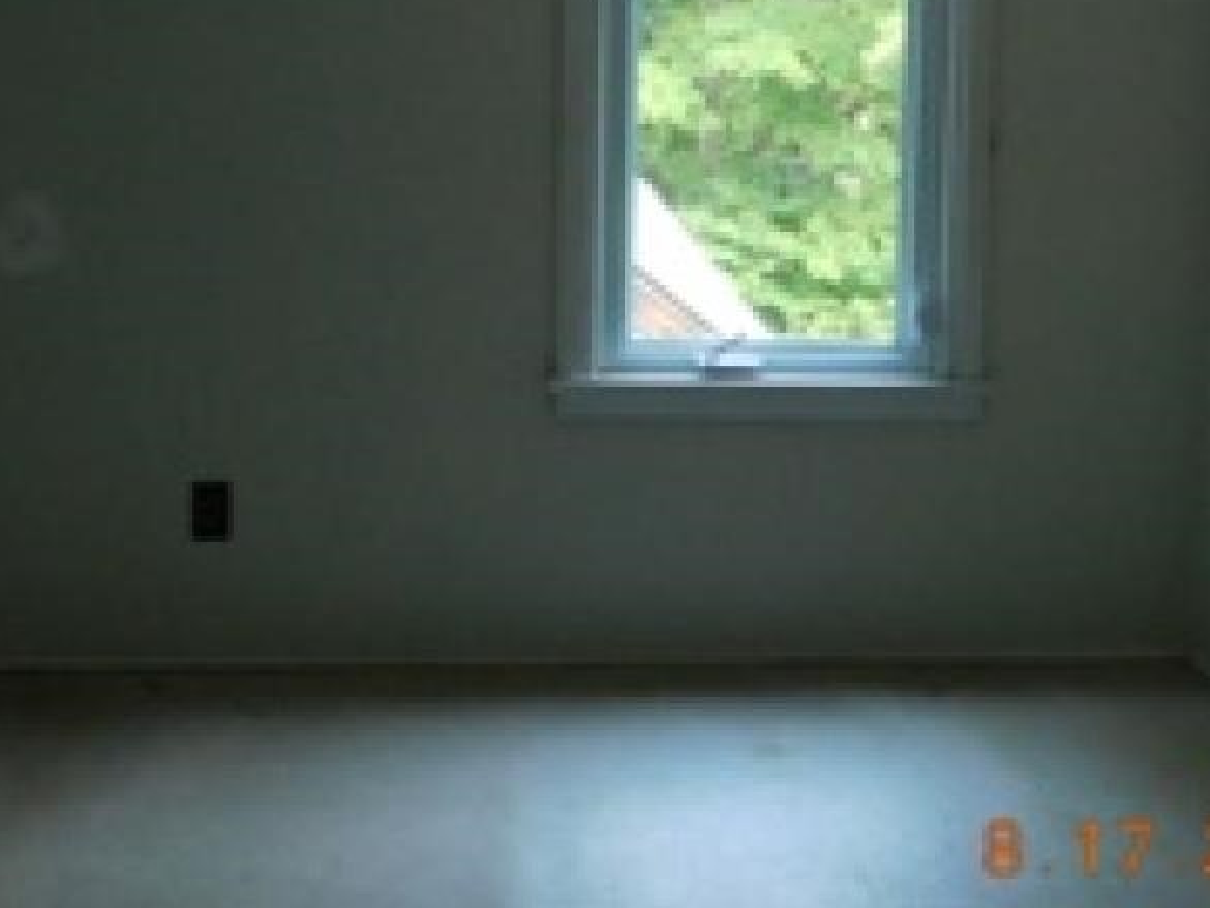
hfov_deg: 27.7
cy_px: 218
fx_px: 2447
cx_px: 753
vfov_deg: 20.8
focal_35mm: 70
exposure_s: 1/25
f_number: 3.6
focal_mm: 7.1
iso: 400
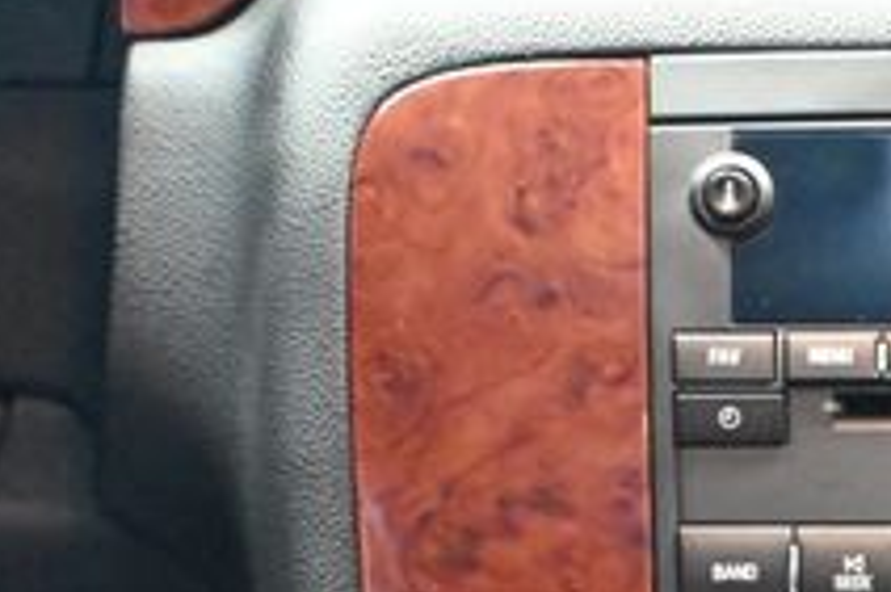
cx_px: 1110
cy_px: 705
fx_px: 3808
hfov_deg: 13.0
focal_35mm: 154
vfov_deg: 8.8
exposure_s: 1/13
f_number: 5
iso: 12800
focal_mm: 34
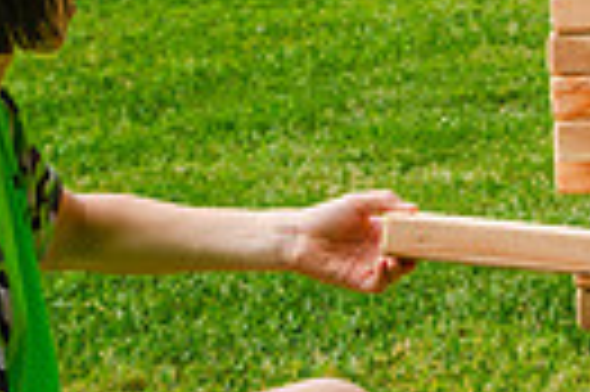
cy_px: 167
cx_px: 761
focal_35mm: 432
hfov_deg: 4.8
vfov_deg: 3.2
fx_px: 7071
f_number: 7.1
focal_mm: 65
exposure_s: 1/200
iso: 200
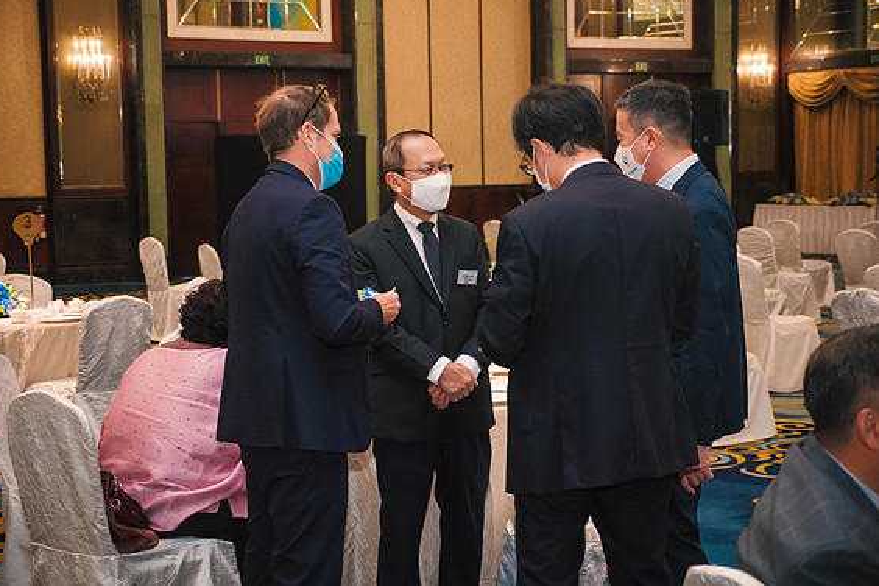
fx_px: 1880
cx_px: 430
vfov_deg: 17.7
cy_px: 291
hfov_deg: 26.3
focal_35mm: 77
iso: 1600
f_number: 2.8
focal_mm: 35
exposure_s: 1/80
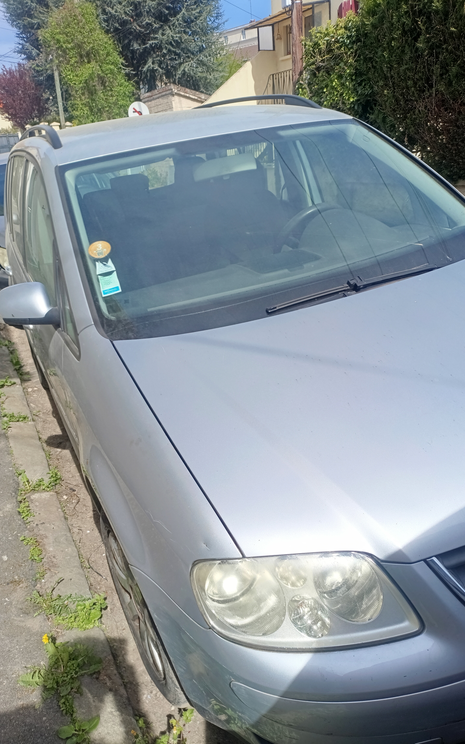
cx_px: 238
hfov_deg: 46.0
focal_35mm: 27
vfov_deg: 68.4
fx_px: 547
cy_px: 367
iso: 50
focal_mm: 4.71
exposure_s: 1/559
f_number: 1.7
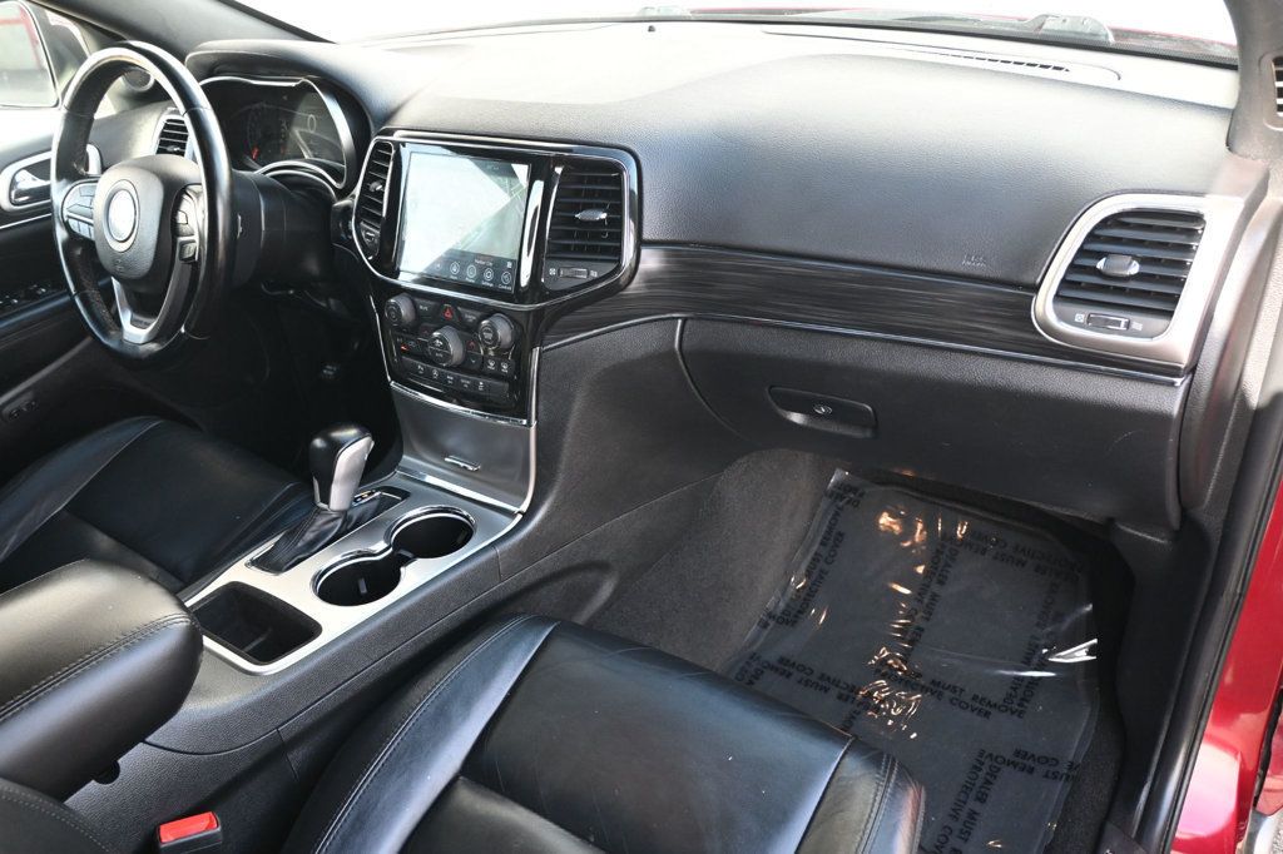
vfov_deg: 46.7
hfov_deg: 66.0
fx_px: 989
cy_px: 427
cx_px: 642
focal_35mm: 28
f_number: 3.8
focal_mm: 18.5
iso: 800
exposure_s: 1/125
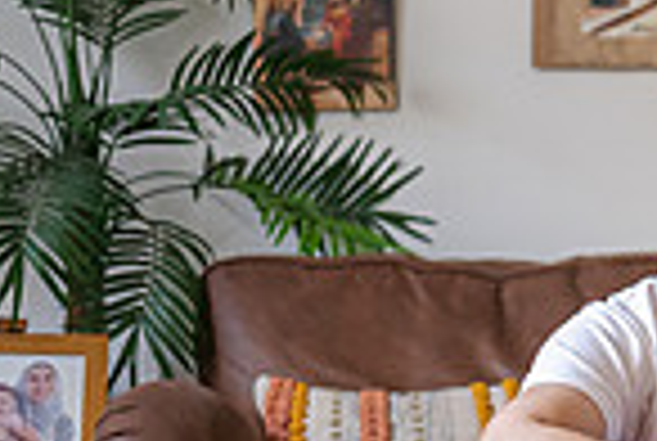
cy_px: 254
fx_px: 2706
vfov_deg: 9.3
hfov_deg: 13.3
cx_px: 861
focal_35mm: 148
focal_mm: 35
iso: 2000
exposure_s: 1/640
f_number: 2
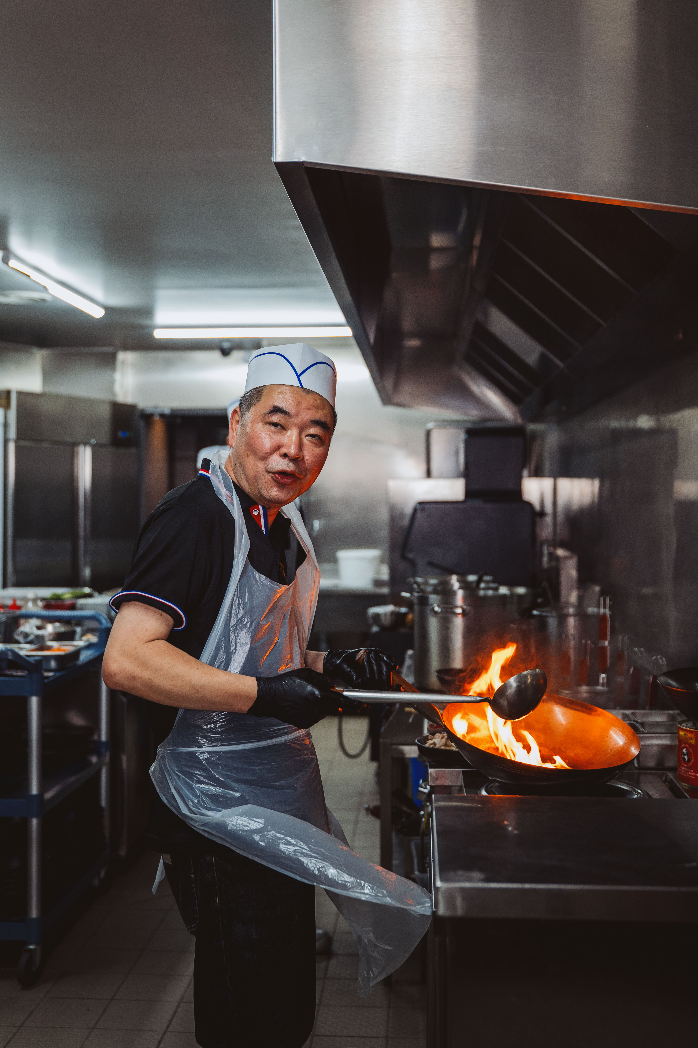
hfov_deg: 32.6
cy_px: 524
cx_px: 349
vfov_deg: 47.4
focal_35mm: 41
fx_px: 1192
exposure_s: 1/200
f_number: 2.8
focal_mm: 41
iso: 1000
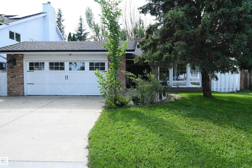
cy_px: 84
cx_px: 126
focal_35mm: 24
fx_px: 168
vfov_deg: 53.1
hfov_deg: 73.8
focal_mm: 24
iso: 64
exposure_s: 1/100
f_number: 5
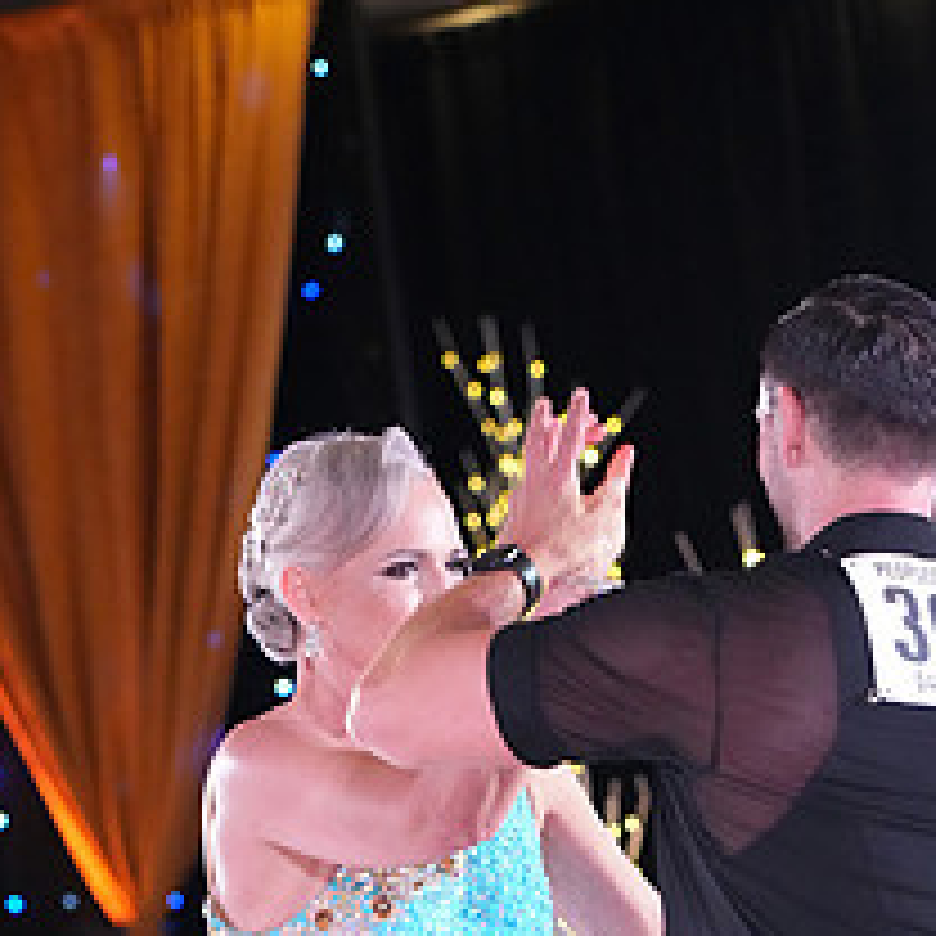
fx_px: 7617
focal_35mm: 249
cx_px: 632
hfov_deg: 7.0
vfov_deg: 7.0
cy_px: 1188
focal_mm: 105
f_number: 4
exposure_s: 1/400
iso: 8000
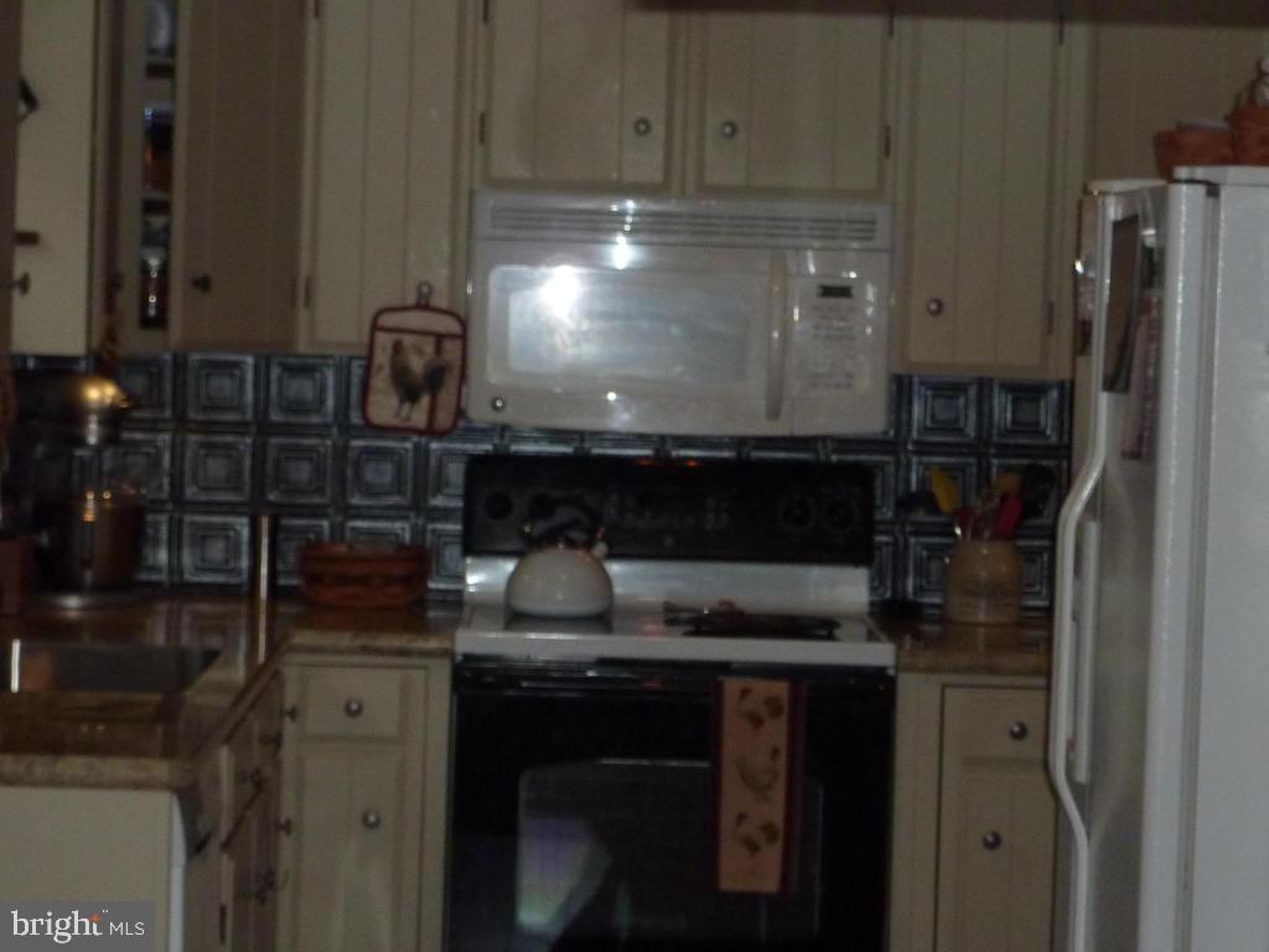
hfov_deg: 18.9
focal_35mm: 104
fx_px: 3813
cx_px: 634
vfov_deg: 14.2
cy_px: 476
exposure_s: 1/125
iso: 320
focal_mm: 11.9
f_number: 4.1
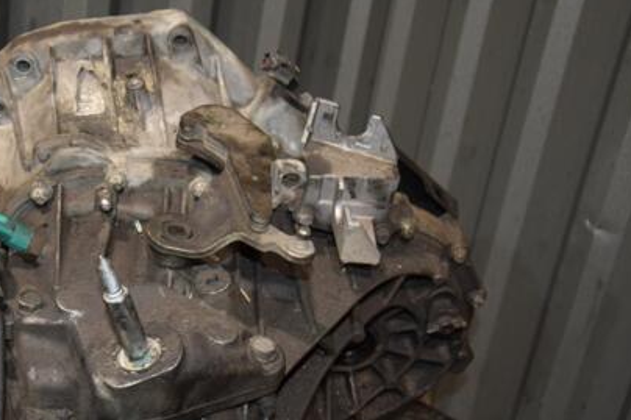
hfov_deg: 35.4
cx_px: 195
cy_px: 297
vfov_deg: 24.1
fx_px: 977
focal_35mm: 56
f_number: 5
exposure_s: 1/60
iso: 800
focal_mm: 25
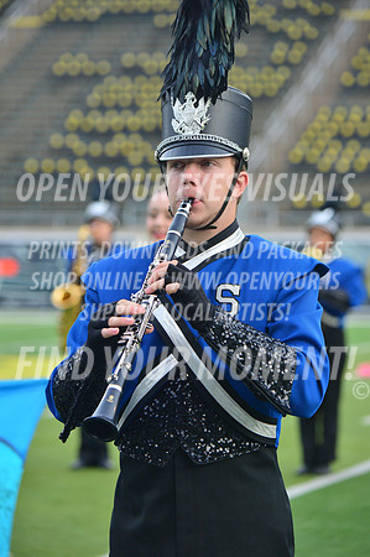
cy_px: 278
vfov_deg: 11.1
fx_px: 2858
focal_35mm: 185
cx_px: 185
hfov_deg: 7.4
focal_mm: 185
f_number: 5.6
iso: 400
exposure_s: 1/640
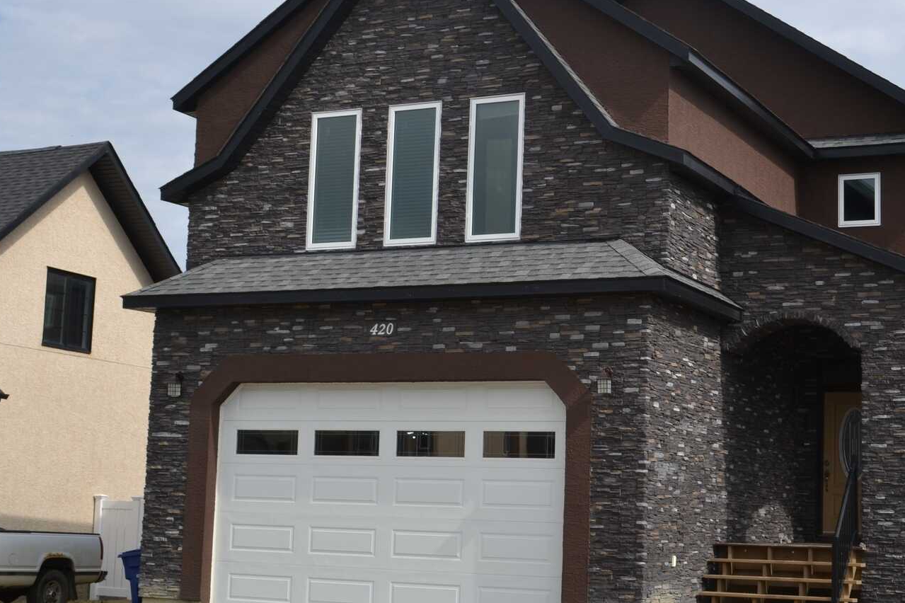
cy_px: 288
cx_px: 517
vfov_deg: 22.2
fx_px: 1533
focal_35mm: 61
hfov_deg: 32.8
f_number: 8
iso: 100
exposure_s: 1/200
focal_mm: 26
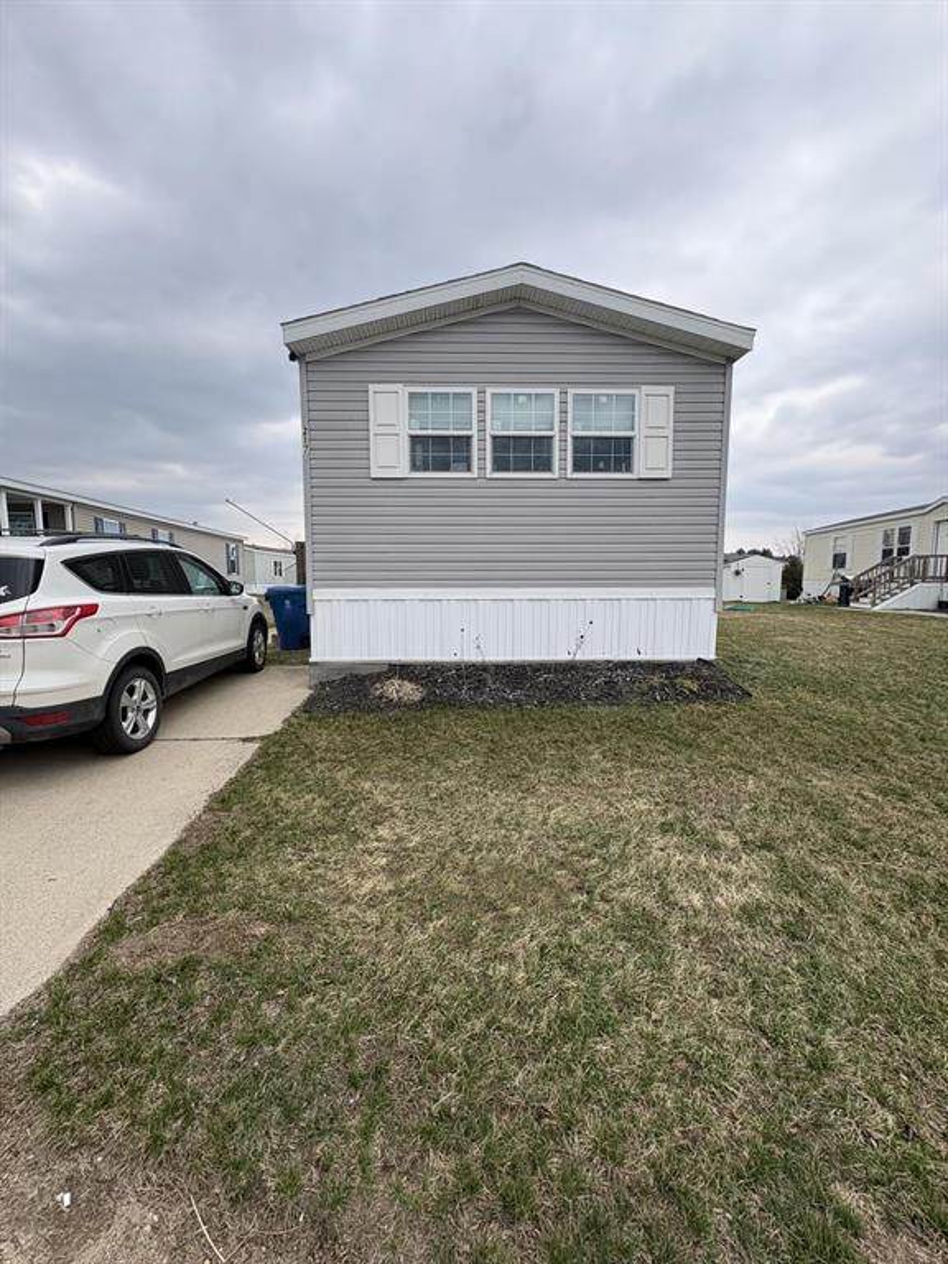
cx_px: 474
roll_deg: +0.0
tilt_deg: -5.1
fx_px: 511
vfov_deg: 102.1
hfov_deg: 85.7
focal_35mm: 14
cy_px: 632
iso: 40
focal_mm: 2.22
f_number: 2.2
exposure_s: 1/591
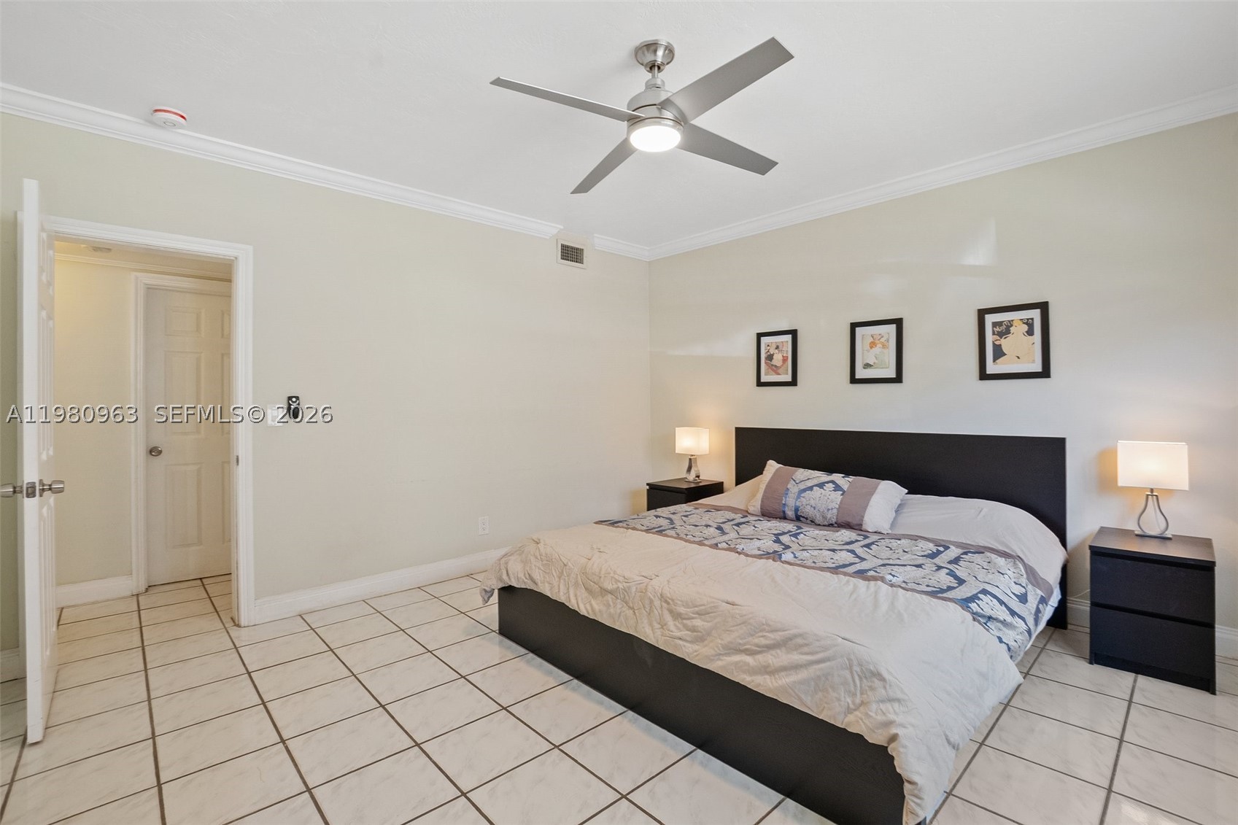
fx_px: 516
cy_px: 412
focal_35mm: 15
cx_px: 619
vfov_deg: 77.3
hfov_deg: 100.4
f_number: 8
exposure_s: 1/15
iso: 1250
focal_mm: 10
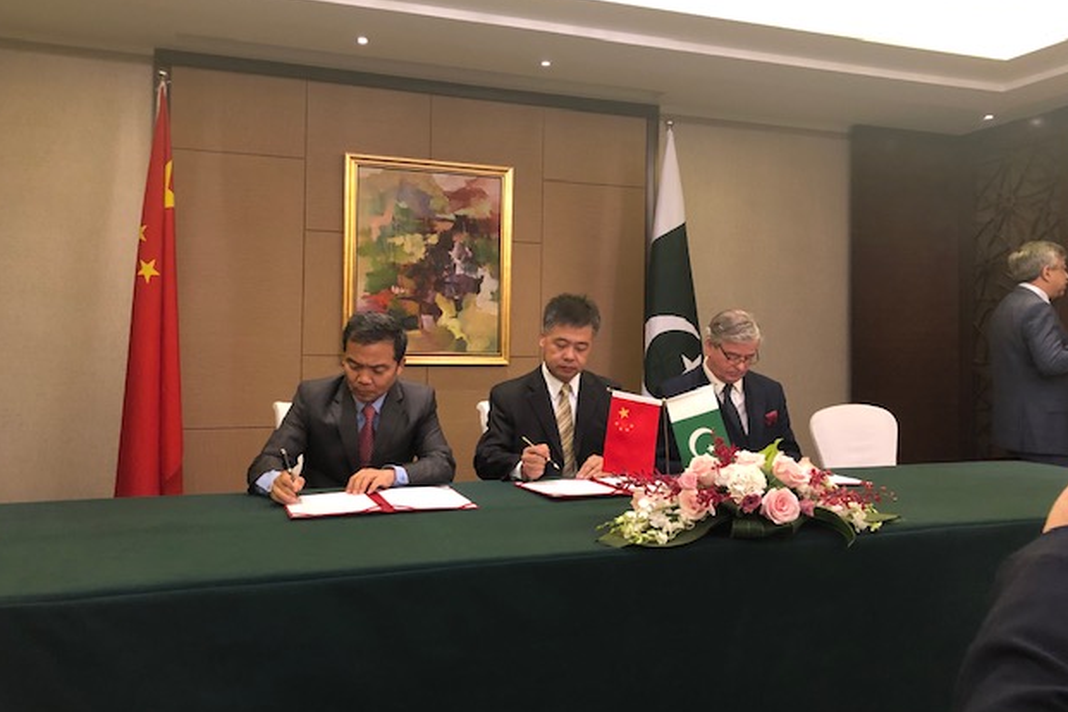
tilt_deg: +1.8
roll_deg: -0.4
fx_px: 890
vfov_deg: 43.5
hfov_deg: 61.9
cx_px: 531
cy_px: 320
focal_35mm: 30
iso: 100
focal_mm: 4
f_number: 1.8
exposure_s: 1/14
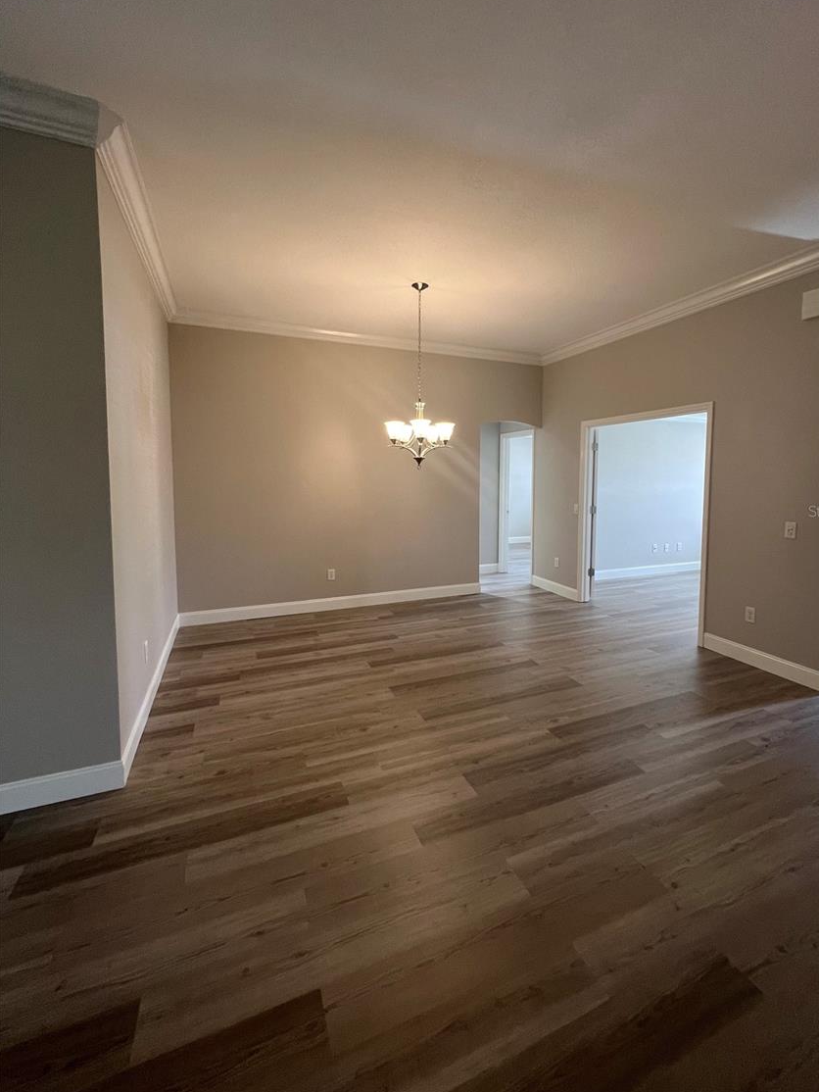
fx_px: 441
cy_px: 511
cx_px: 437
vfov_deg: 101.9
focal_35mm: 14
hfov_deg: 85.6
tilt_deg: -2.2
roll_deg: +0.4
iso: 125
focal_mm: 1.57
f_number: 1.8
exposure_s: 1/60
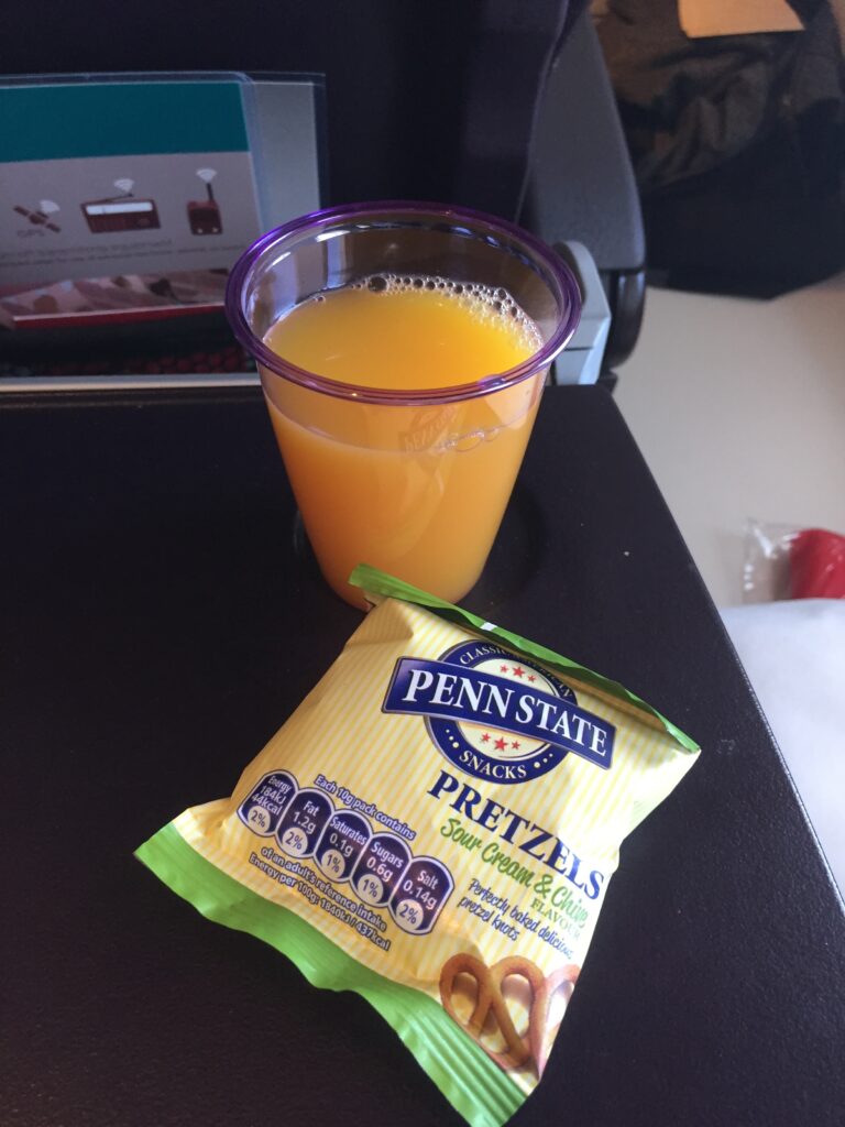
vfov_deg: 61.7
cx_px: 422
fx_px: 944
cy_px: 564
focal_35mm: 29
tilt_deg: -46.9
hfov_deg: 48.2
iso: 160
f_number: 2.2
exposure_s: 1/33
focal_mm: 4.15
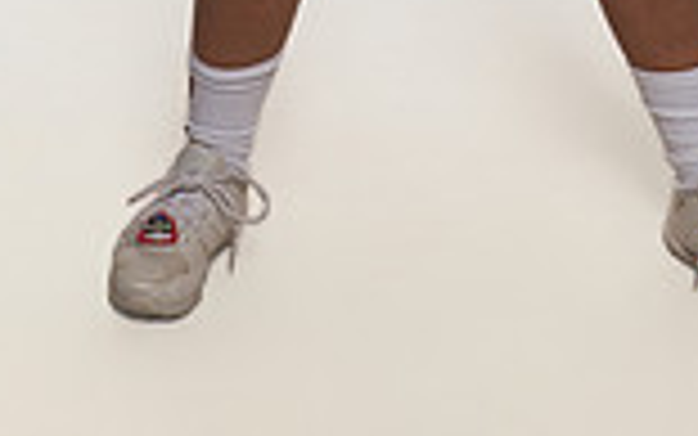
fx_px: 3482
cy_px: -566
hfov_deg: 11.4
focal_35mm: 183
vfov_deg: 6.8
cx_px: 504
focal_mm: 62
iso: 500
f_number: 6.3
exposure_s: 1/200
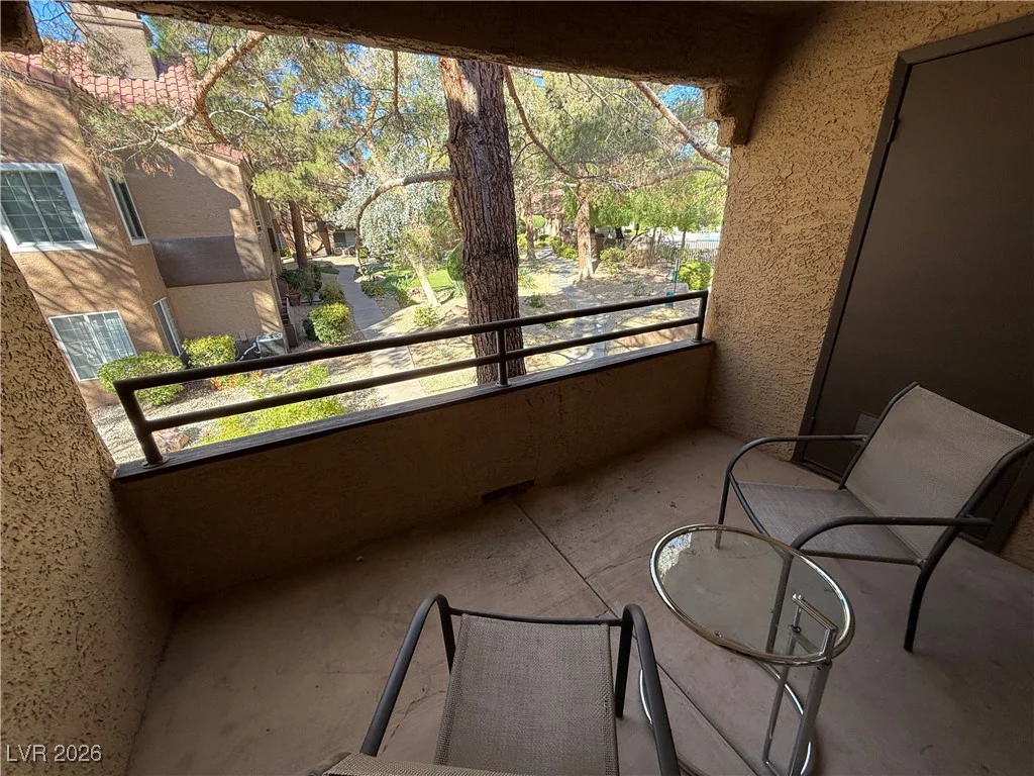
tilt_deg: -22.8
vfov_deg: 85.7
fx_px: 418
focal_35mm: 14
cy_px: 388
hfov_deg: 102.1
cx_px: 517
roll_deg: +2.0
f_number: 2.2
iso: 50
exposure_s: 1/148
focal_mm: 2.22
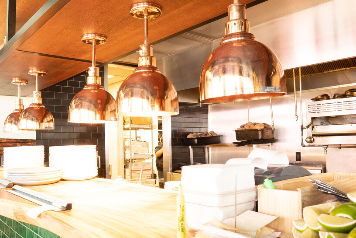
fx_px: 316
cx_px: 177
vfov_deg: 41.0
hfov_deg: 58.7
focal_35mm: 32
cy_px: 136
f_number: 9
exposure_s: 1/30
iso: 4000
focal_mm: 18
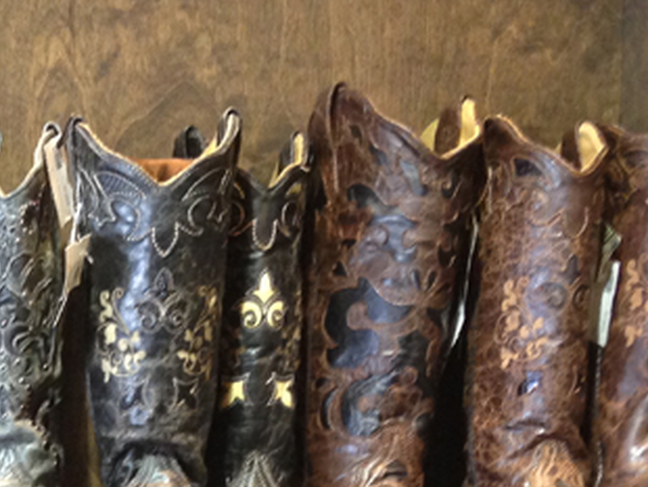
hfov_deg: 17.2
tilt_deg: -3.5
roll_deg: +0.6
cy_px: 767
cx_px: -140
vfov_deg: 12.8
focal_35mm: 109
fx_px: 2042
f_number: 2.4
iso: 160
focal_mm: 4.12
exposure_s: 1/20
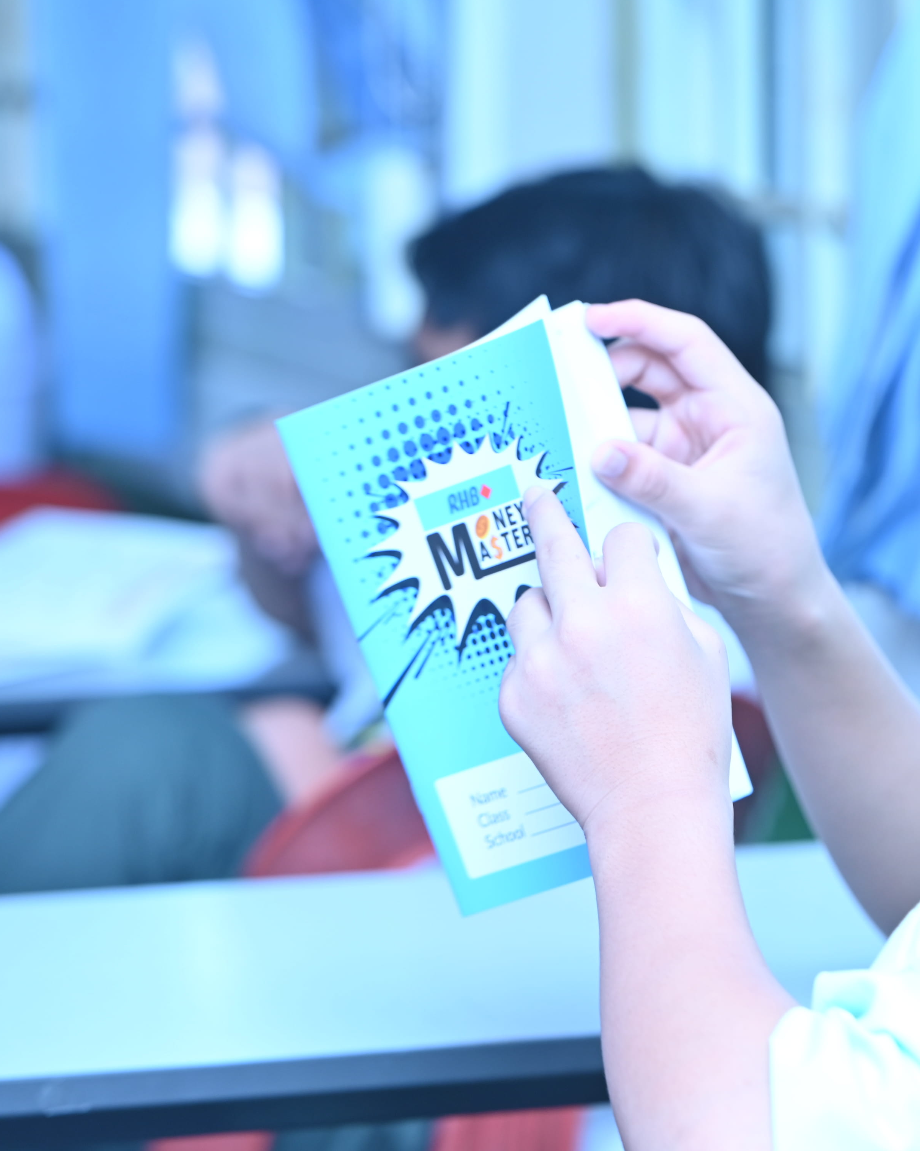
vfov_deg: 8.8
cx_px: 819
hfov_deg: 7.0
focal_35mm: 219
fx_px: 7455
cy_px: 575
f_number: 4
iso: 500
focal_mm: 155
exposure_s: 1/125
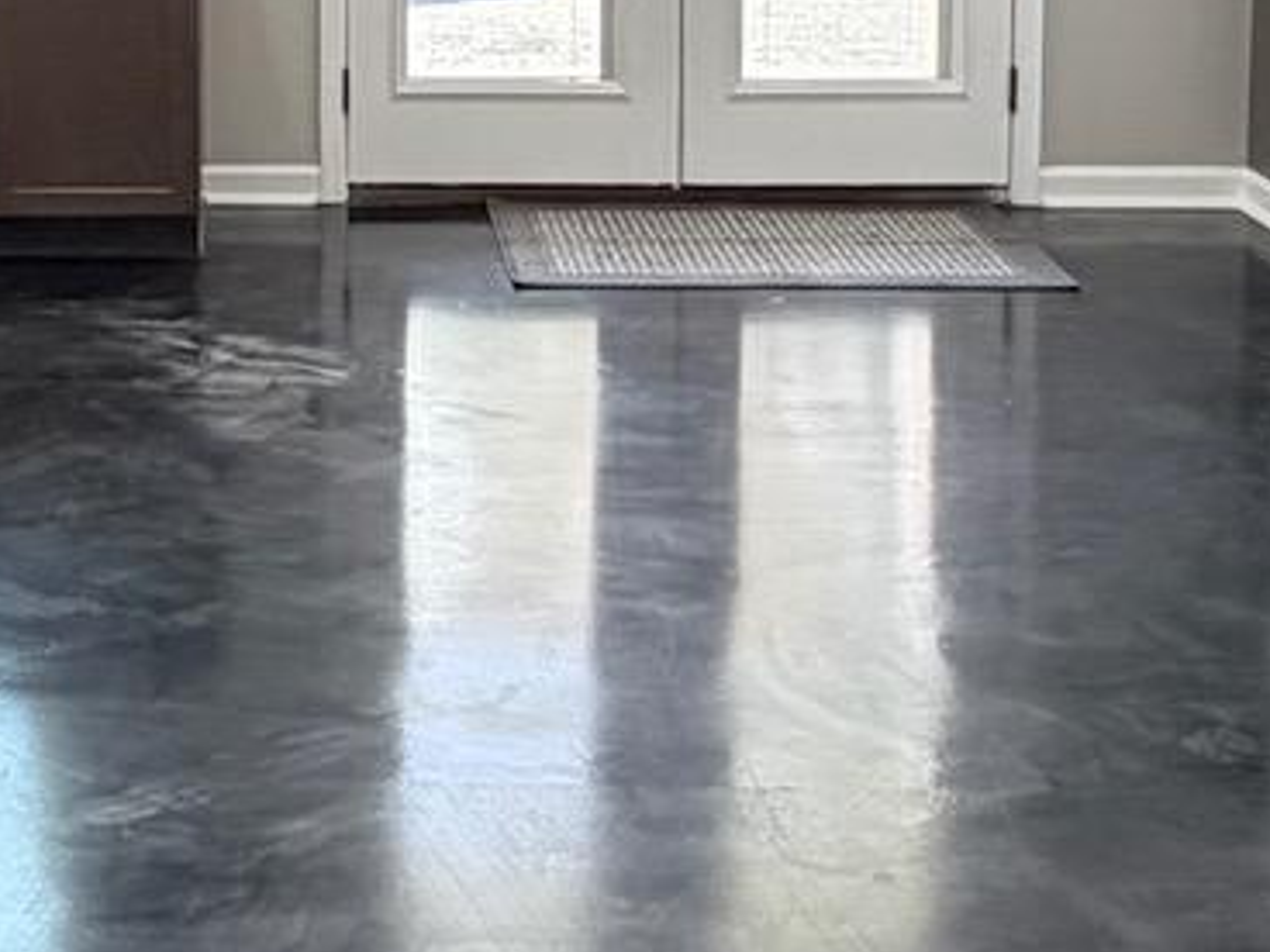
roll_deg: +0.8
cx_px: 183
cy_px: -152
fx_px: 2862
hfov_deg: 24.5
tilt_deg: -6.2
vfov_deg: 18.1
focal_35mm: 78
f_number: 2.2
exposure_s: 1/120
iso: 125
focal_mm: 2.22
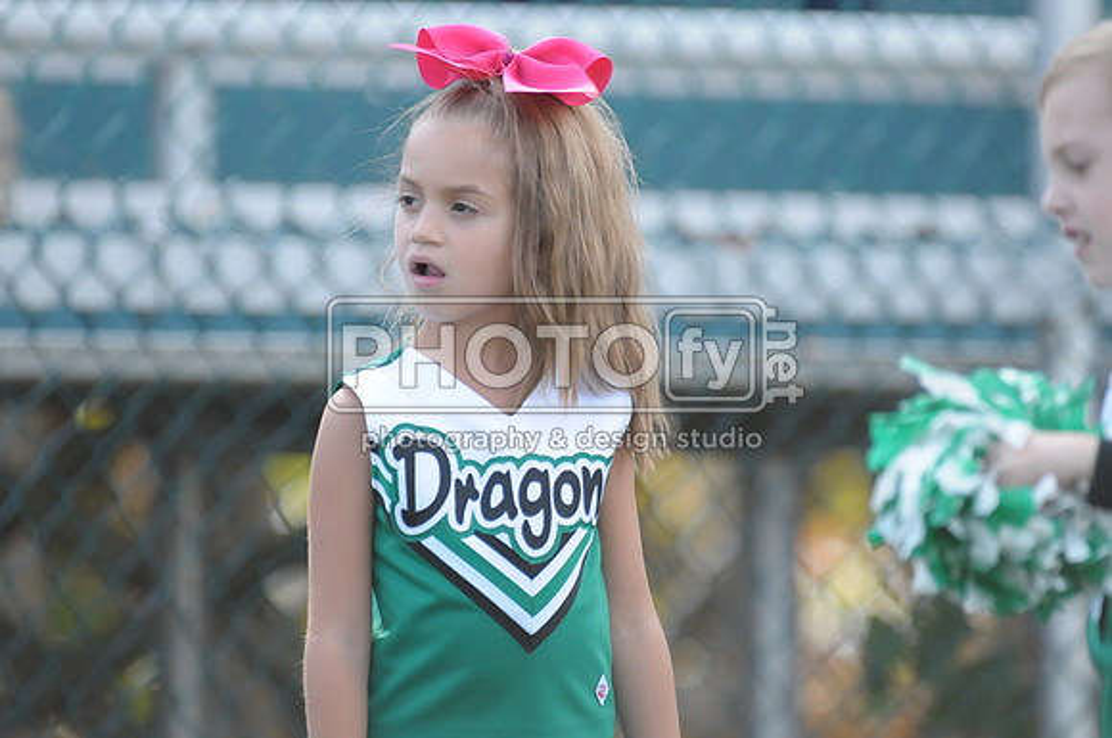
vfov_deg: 2.5
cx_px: 556
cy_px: 369
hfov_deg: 3.8
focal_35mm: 540
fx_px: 16657
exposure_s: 1/2000
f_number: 4
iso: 1600
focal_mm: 360
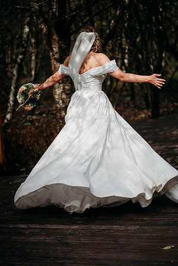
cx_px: 89
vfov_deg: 23.9
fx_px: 630
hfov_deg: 16.1
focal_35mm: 85
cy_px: 133
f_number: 1.8
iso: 100
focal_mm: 85
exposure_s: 1/6400
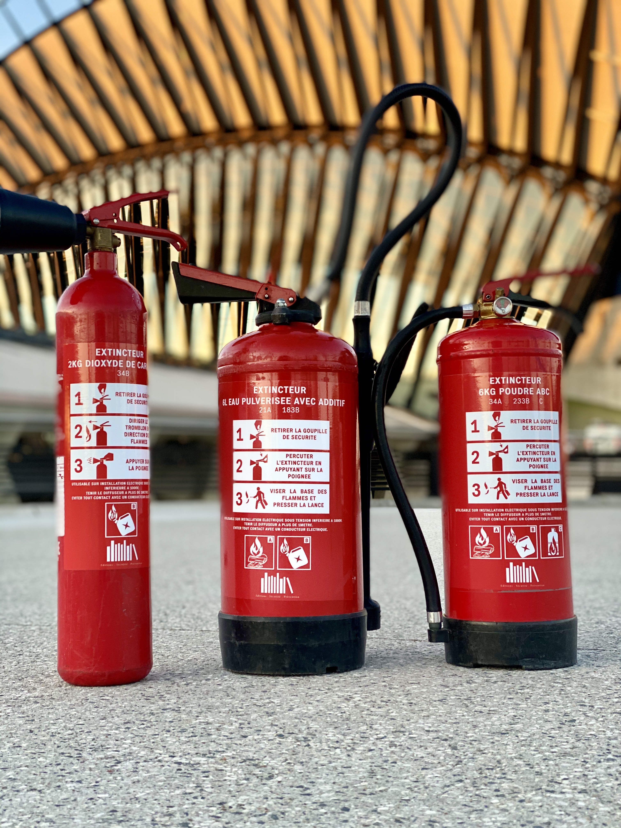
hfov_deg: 28.0
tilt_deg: +2.6
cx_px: 310
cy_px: 414
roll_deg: +0.3
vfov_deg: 36.8
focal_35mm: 52
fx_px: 1244
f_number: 2
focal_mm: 6
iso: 50
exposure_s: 1/122
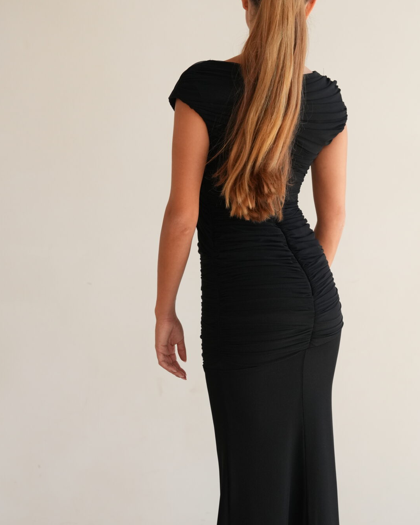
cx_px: 269
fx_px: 1356
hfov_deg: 17.6
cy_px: 328
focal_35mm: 87
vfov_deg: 21.9
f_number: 3.5
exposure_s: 1/500
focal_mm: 48.7
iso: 800
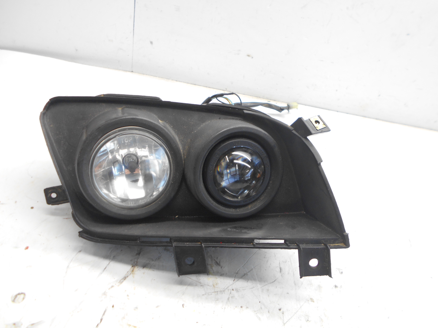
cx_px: 219
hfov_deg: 67.3
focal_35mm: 26
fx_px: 329
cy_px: 164
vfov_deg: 53.1
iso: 125
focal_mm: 4.6
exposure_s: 1/30
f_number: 3.2
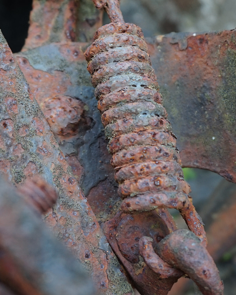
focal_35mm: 59
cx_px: 111
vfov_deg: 31.6
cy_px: 98
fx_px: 517
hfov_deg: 25.7
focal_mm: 17
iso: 200
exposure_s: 1/60
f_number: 4
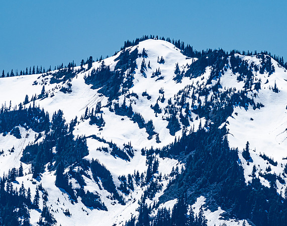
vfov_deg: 1.8
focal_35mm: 845
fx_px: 7140
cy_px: 73
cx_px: 205
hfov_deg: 2.3
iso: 200
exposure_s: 1/640
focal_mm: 560
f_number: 16
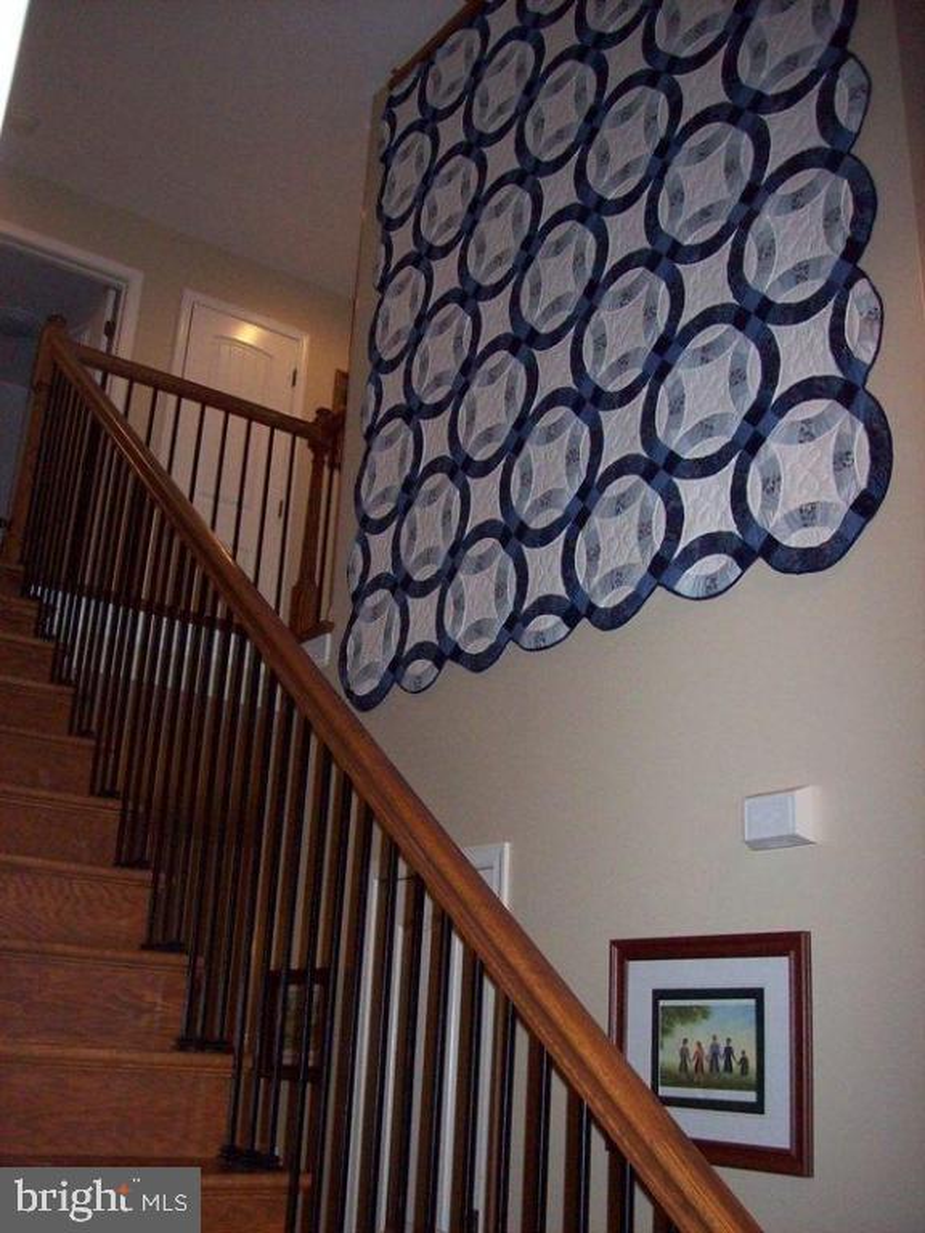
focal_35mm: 36
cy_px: 616
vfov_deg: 51.4
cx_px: 462
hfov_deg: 39.7
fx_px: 1283
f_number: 2.7
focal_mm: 6
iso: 140
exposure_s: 1/64
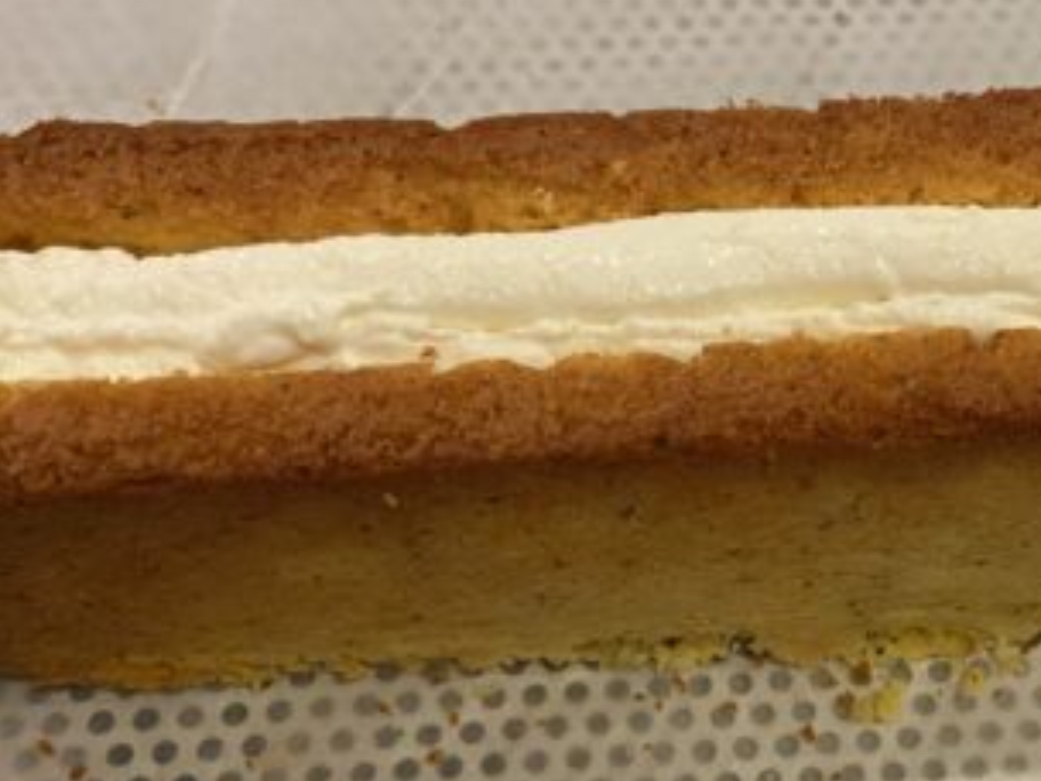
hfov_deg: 33.0
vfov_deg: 25.5
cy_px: 528
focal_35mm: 57
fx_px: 1714
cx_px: 810
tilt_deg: -58.9
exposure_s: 1/50
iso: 500
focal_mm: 4.25
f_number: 1.8
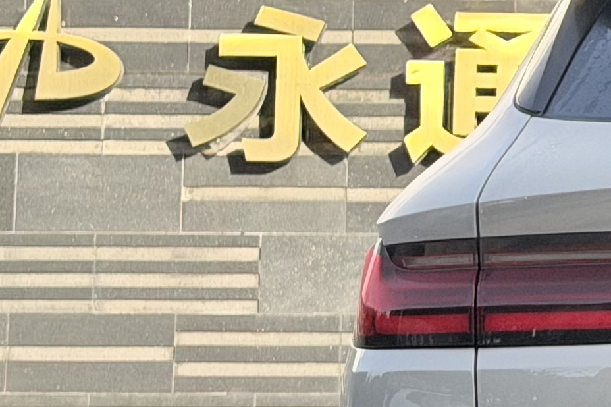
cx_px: 1035
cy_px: 341
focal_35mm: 217
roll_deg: +0.2
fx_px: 3681
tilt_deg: -0.2
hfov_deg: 9.1
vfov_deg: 6.3
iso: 100
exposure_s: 1/1980
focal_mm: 6.76
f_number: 1.78
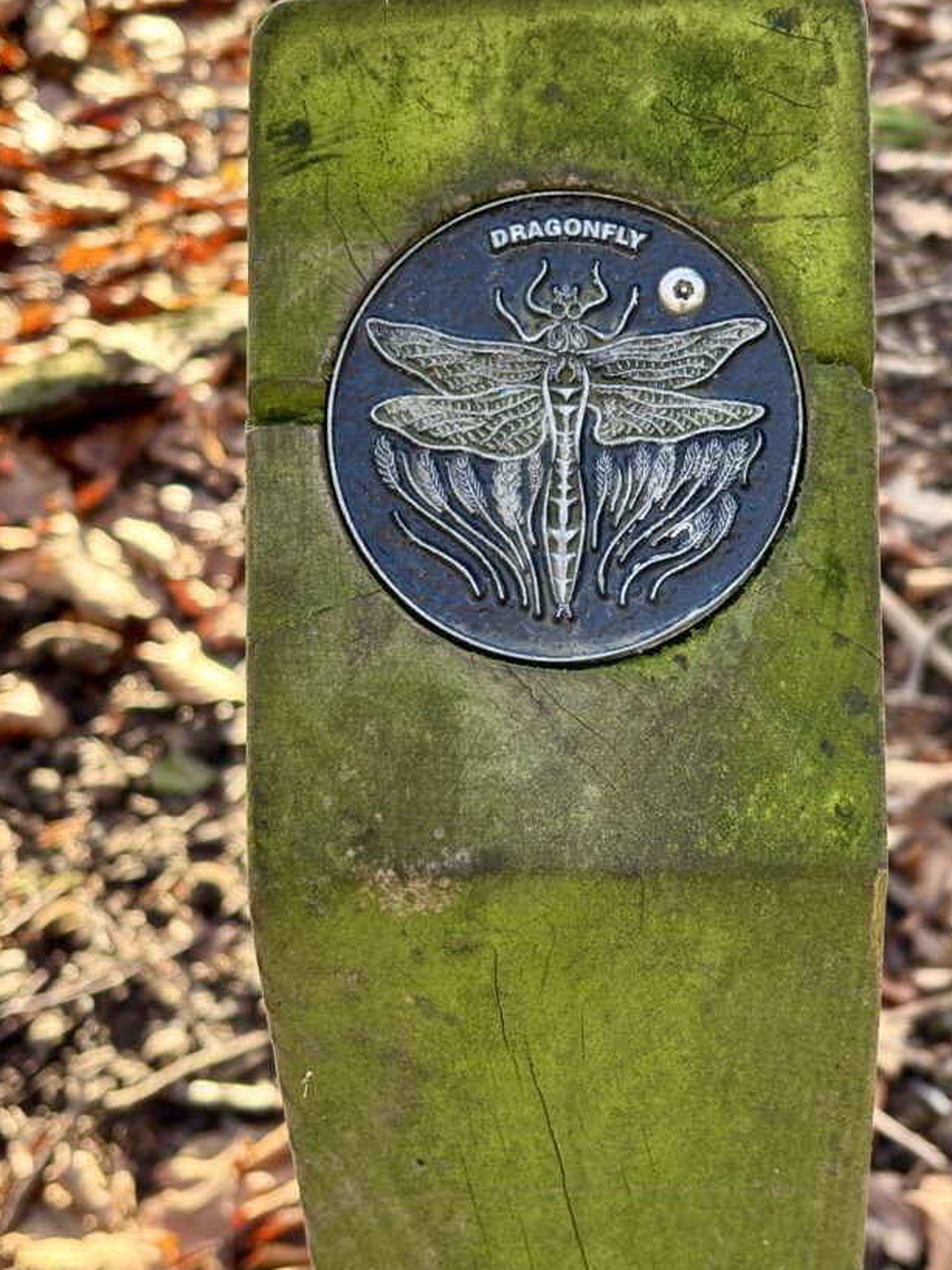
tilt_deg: -40.3
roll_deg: +1.6
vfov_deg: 29.7
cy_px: 482
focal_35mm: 65
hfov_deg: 22.5
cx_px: 591
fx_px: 2384
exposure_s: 1/101
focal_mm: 5.96
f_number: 1.6
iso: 50
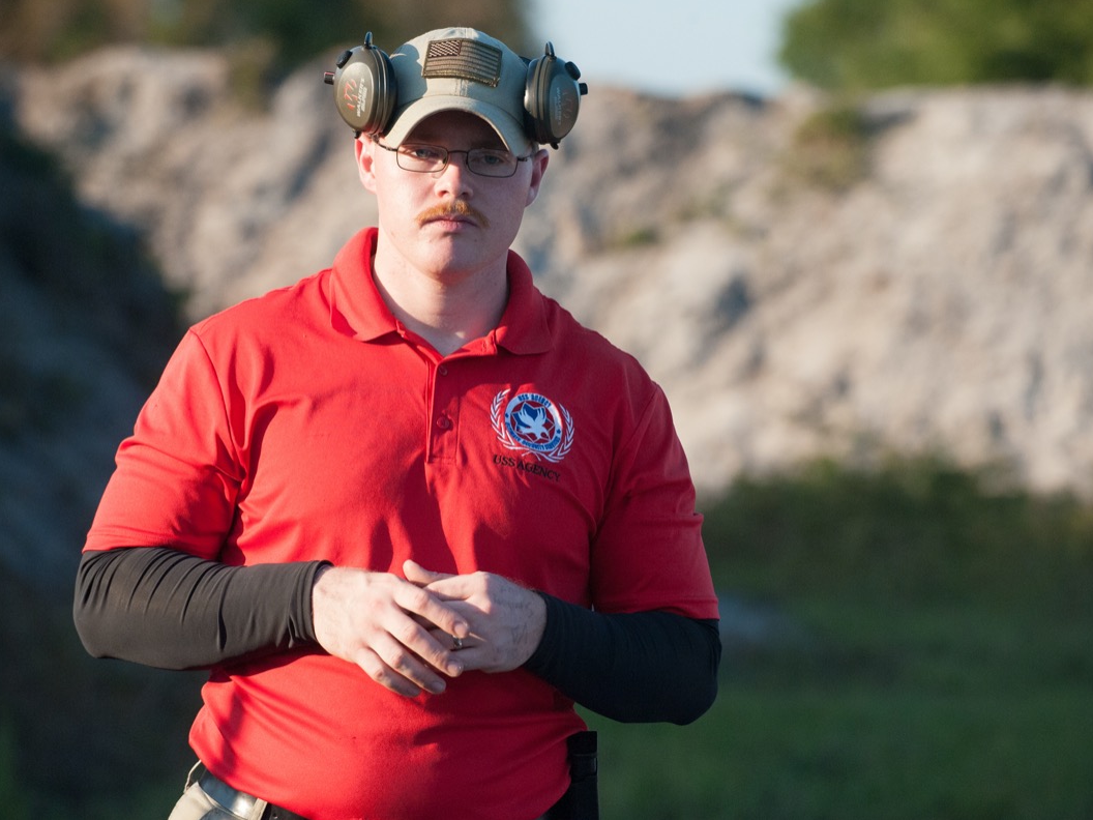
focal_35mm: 191
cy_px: 409
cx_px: 515
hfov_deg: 10.4
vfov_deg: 7.8
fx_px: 6031
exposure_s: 1/5000
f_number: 5
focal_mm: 175
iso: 2500
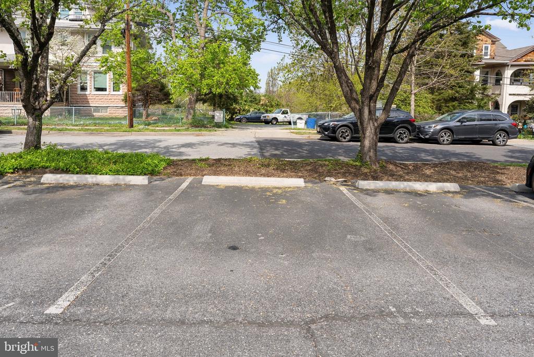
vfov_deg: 53.2
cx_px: 267
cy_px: 178
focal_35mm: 24
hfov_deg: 73.7
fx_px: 356
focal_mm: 24
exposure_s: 1/125
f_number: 8
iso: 80
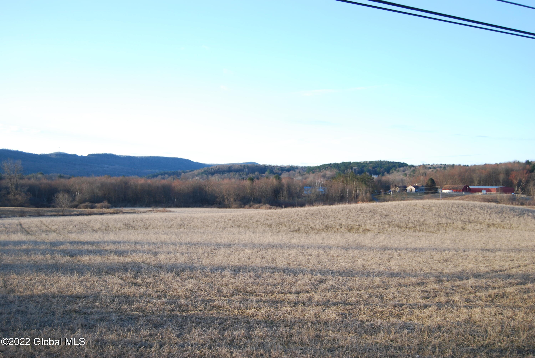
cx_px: 268
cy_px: 179
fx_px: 580
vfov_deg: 34.3
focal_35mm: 39
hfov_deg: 49.5
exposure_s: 1/125
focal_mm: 26
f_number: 6.3
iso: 100
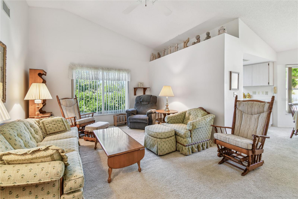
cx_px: 149
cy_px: 100
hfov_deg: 100.4
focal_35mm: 15
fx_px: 124
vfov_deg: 77.3
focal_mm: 10
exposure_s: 1/6
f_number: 7.1
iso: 100
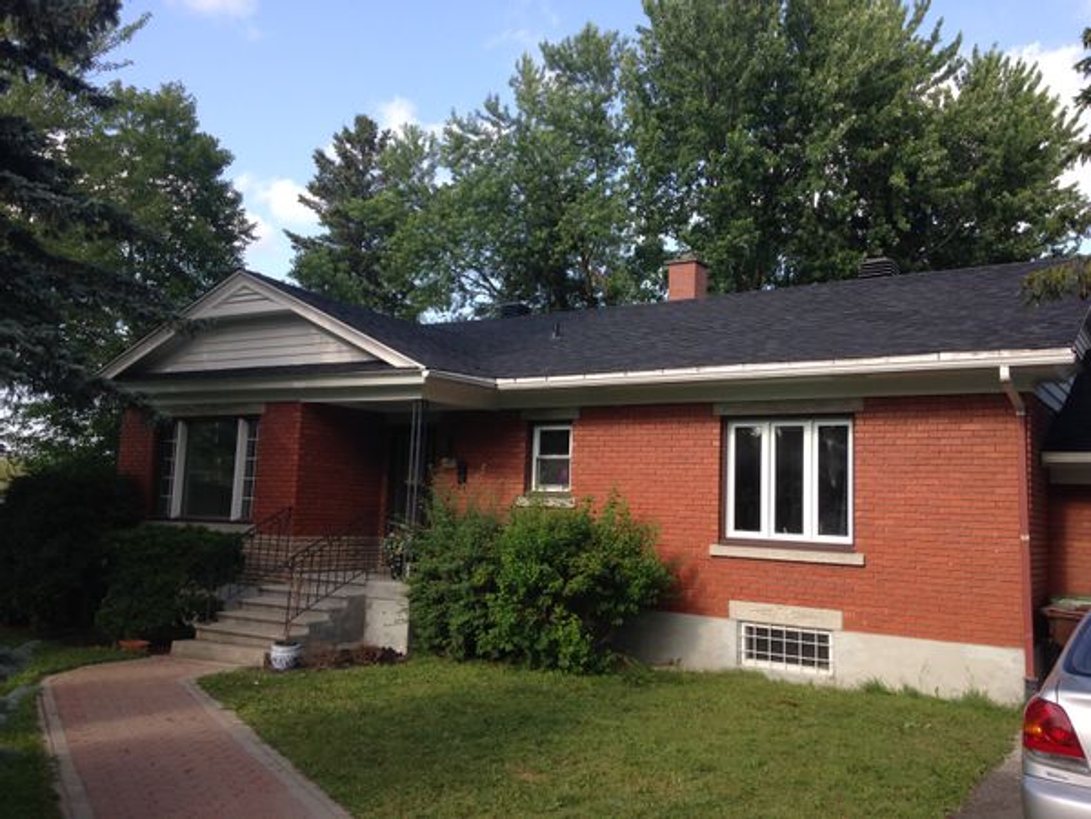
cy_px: 410
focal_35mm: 33
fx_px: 1040
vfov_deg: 42.9
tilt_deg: +4.7
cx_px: 546
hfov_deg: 55.4
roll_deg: -2.0
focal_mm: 4.12
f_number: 2.4
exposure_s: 1/511
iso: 50
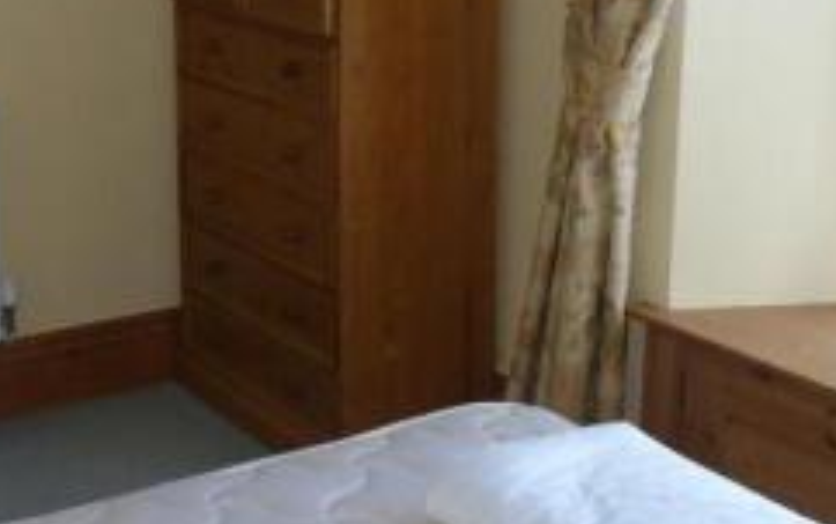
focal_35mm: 64
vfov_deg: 20.1
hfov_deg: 32.0
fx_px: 1459
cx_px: 383
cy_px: 102
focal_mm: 4.5
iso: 100
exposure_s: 1/30
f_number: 2.8
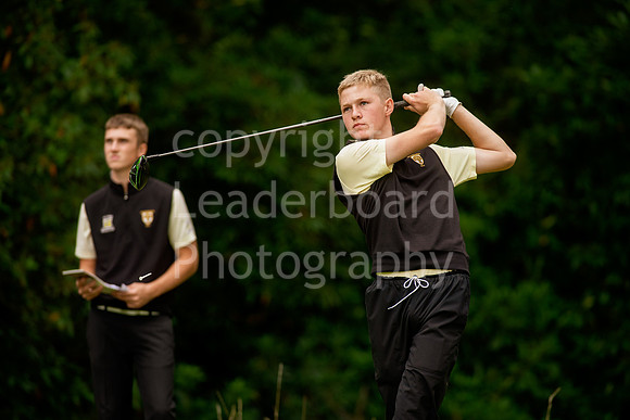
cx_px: 315
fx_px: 5251
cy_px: 210
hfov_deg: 6.9
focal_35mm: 300
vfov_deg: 4.6
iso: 640
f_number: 4
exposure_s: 1/1250
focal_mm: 300
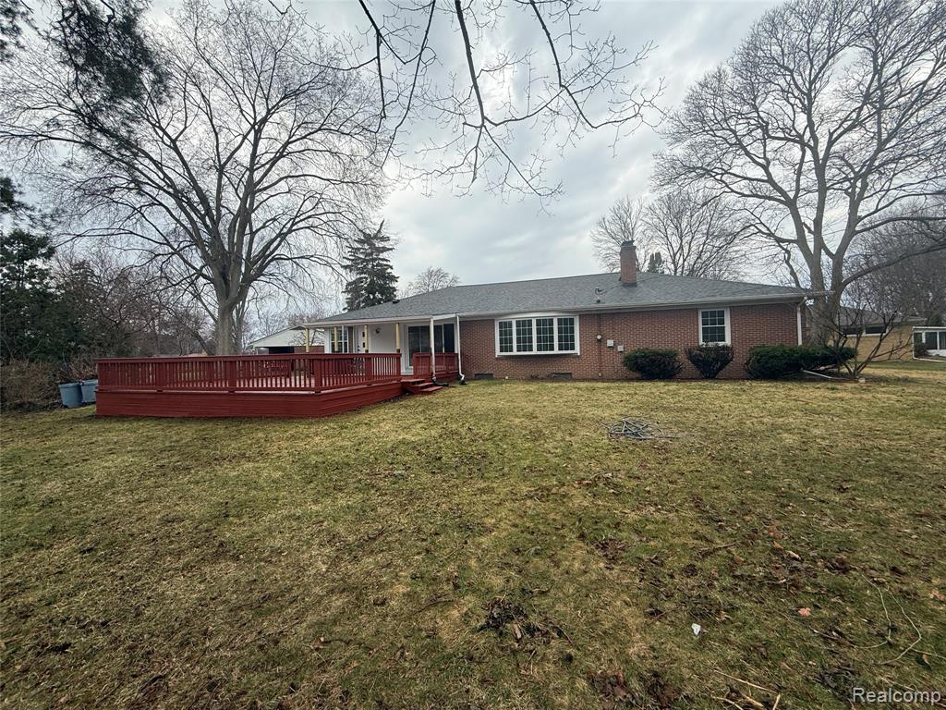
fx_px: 383
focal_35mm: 14
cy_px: 355
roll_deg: +1.3
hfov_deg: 102.1
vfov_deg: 85.7
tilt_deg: +0.8
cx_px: 473
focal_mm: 2.22
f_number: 2.2
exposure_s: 1/701
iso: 50
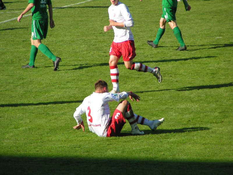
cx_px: 116
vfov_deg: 3.9
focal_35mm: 380
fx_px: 2558
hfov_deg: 5.2
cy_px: 88
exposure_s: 1/640
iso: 50
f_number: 3.5
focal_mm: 58
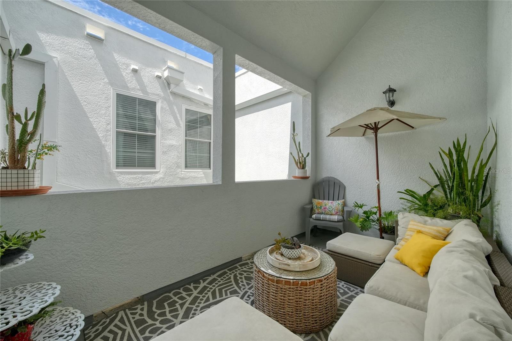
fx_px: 185
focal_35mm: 13
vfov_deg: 85.3
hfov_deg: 108.4
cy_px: 170
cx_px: 256
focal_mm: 9
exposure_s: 1/1000
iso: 1600
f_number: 11
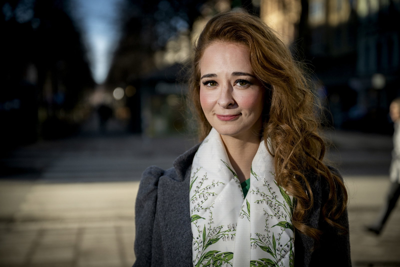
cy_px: 134
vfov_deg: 21.2
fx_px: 711
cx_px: 200
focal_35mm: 64
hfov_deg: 31.4
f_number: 2.8
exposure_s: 1/4000
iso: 400
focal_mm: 64
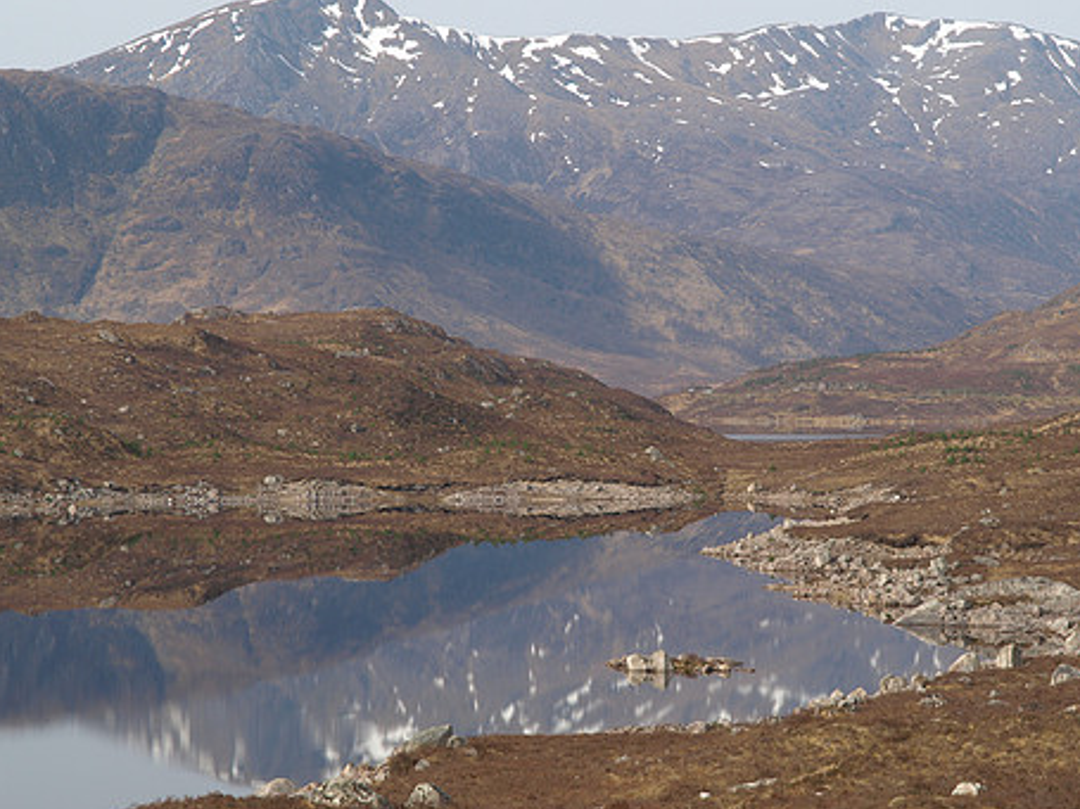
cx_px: 665
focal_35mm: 153
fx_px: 4772
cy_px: 381
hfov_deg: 12.9
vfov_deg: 9.7
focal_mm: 60
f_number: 7.1
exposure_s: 1/250
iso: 100
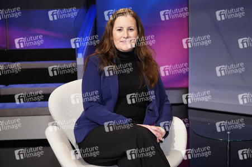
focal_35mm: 47
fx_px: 329
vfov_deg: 28.6
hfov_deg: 41.9
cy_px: 84
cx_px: 126
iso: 2000
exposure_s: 1/125
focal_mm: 47
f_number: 5
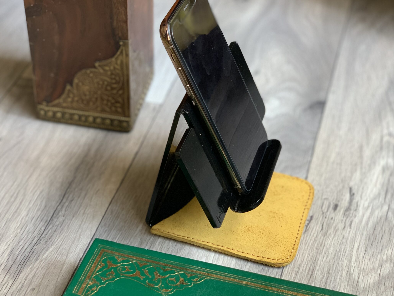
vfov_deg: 22.6
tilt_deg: -40.5
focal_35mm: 65
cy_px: 140
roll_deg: -1.2
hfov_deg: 29.8
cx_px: 187
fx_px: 740
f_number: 2.4
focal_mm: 6
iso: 125
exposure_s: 1/91
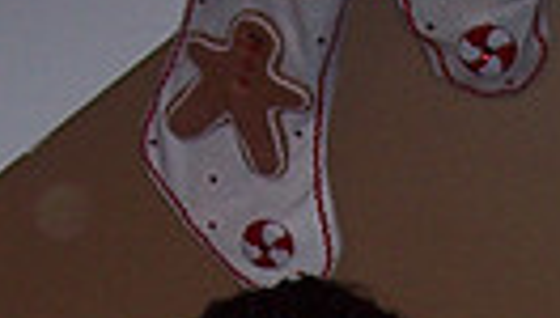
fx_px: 2769
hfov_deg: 11.5
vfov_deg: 6.2
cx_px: 344
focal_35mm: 186
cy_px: 795
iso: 100
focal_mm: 8
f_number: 2.8
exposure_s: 1/60
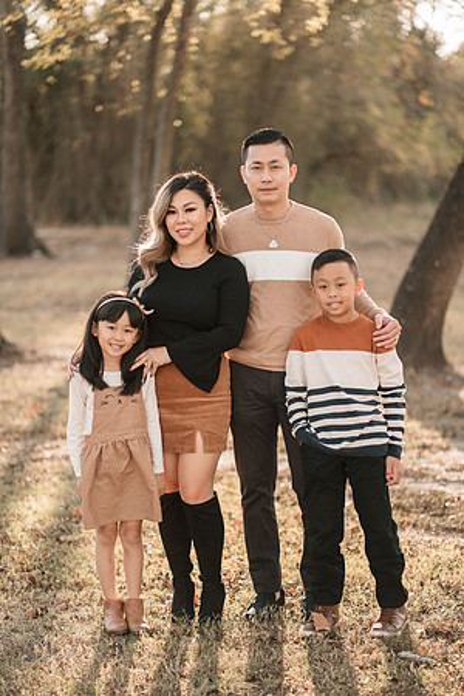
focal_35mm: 85
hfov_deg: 16.1
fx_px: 1643
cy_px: 348
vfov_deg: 23.9
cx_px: 232
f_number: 1.8
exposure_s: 1/320
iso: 125
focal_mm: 85
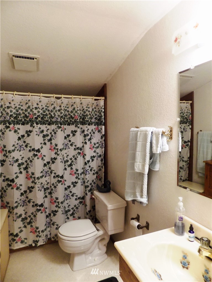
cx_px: 106
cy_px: 141
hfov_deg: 58.9
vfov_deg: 73.9
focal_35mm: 23
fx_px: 188
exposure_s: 1/30
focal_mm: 4
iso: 220
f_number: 3.1
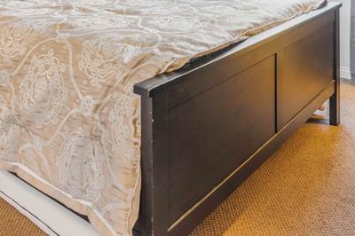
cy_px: -59
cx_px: 155
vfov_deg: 27.9
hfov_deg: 47.3
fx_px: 404
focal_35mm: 41
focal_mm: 16
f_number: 7.1
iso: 500
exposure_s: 1/8
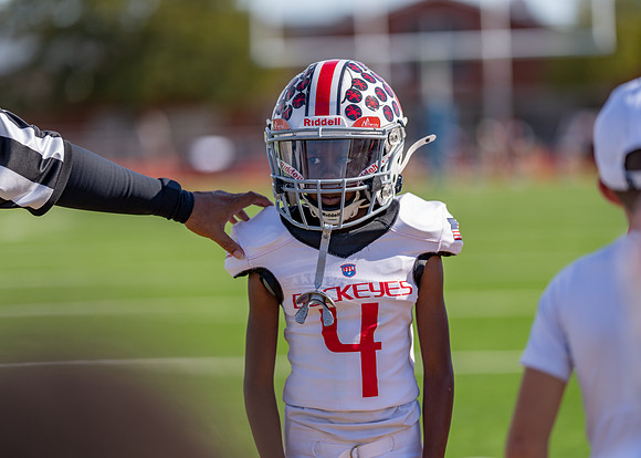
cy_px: 229
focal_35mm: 141
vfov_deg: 10.2
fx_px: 2575
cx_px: 320
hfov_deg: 14.2
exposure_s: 1/4000
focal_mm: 135
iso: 100
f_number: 1.8
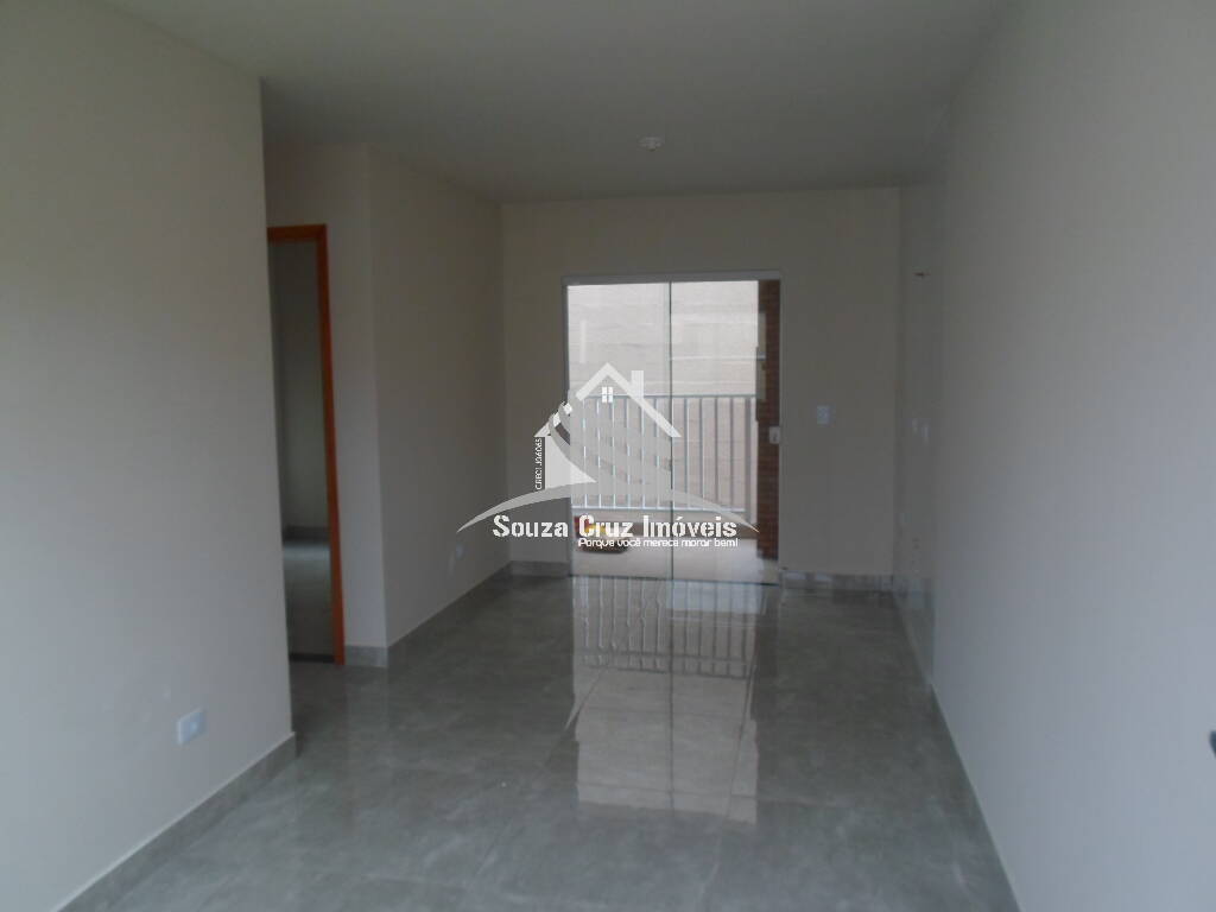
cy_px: 456
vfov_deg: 54.9
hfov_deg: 69.4
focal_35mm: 25
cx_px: 608
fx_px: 878
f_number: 2.5
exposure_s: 1/125
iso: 80
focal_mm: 4.5
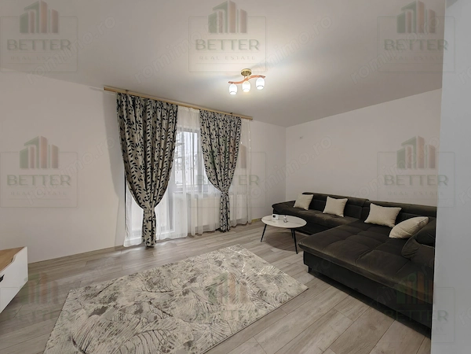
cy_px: 177
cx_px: 236
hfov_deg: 106.2
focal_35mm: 13
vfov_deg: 89.9
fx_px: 177
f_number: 2
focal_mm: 1.82
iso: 400
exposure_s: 1/50
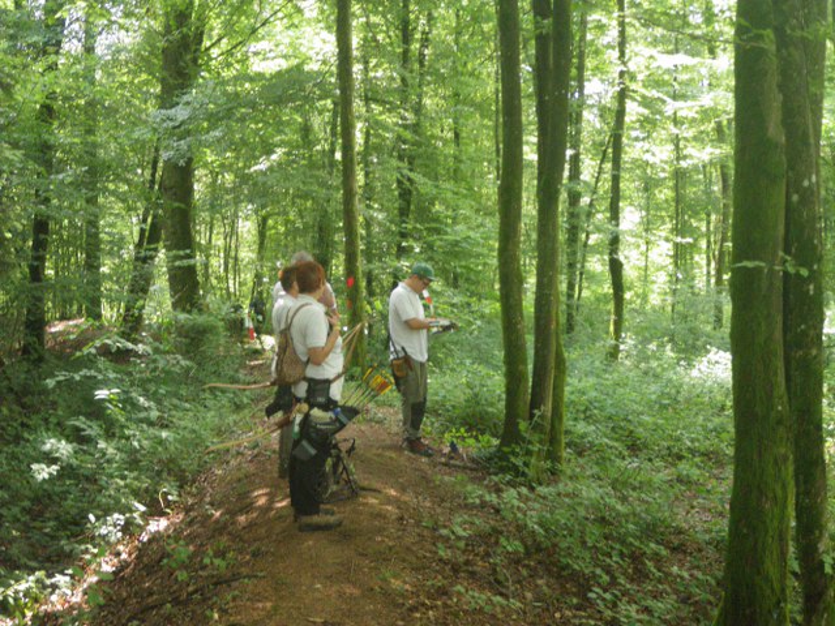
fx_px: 1013
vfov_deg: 34.3
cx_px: 418
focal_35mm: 42
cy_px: 313
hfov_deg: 44.8
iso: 320
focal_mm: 7.5
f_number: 4.2
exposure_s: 1/60
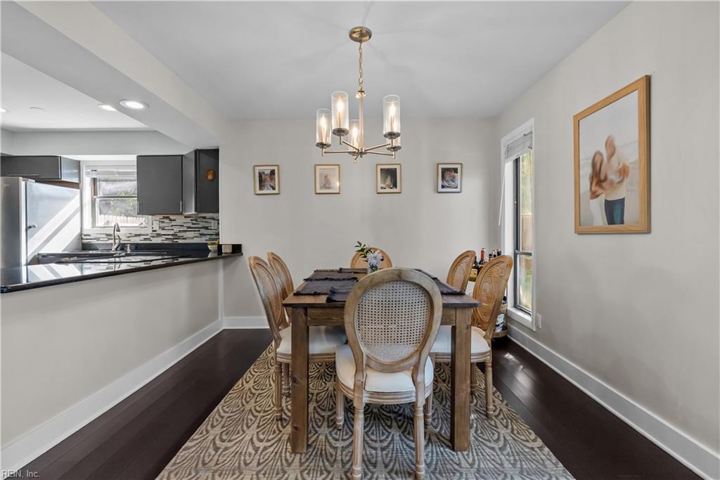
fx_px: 320
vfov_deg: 73.8
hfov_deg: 96.7
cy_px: 240
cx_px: 360
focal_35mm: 16
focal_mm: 16
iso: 1000
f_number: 7.1
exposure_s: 1/30
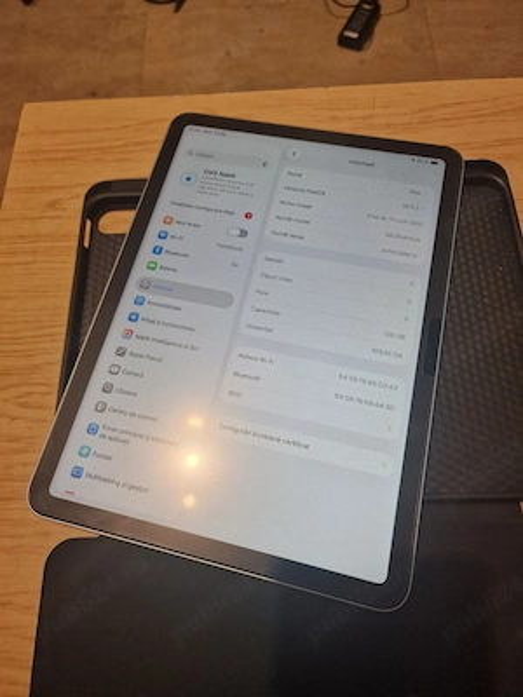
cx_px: 262
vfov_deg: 73.9
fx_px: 463
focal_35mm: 23
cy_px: 348
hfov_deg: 58.9
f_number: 1.8
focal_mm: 6.4
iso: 160
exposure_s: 1/100
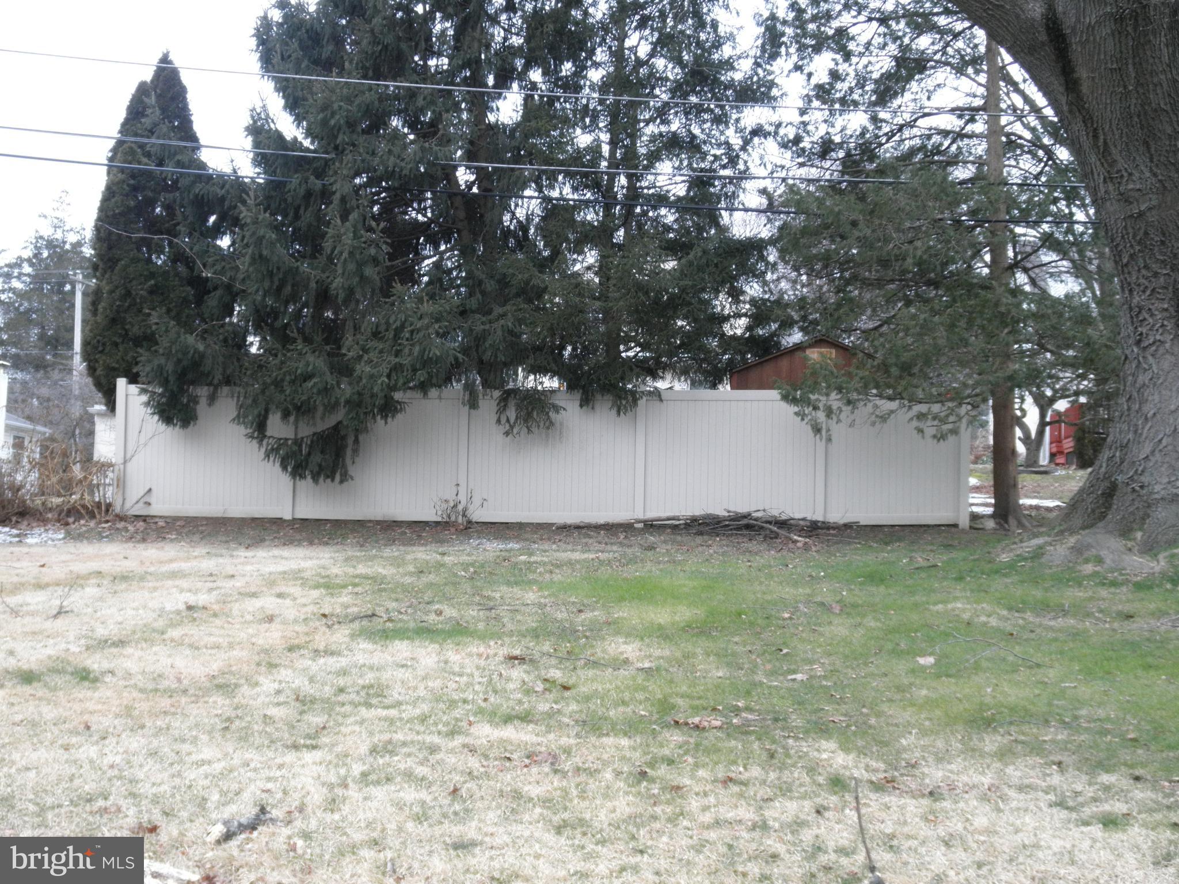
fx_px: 1499
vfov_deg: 32.9
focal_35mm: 44
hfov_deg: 42.9
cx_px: 590
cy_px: 442
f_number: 3.4
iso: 160
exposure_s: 1/80
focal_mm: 7.9
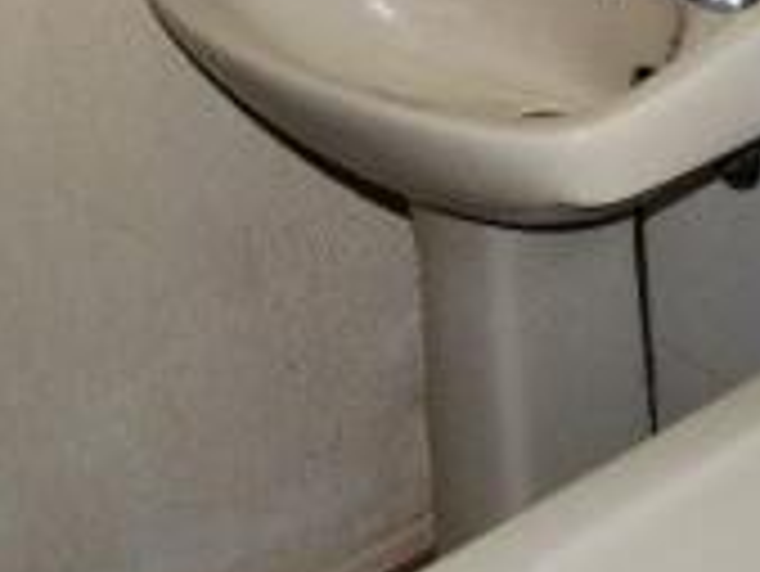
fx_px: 2043
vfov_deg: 15.7
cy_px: 20
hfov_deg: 19.7
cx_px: 933
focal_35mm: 93
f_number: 2.8
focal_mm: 4.8
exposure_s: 1/30
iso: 100
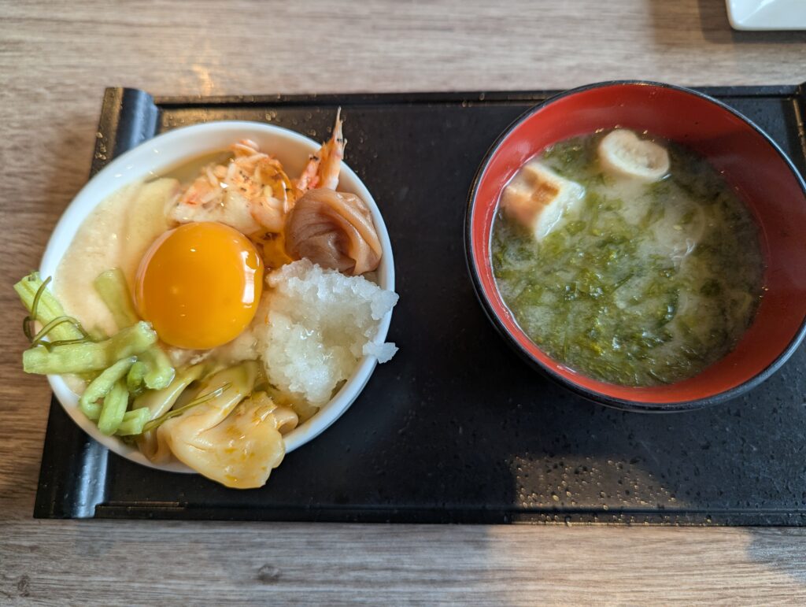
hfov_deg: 71.5
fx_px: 560
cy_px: 304
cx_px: 403
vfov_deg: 56.9
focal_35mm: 24
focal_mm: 6.81
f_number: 1.85
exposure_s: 1/50
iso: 44
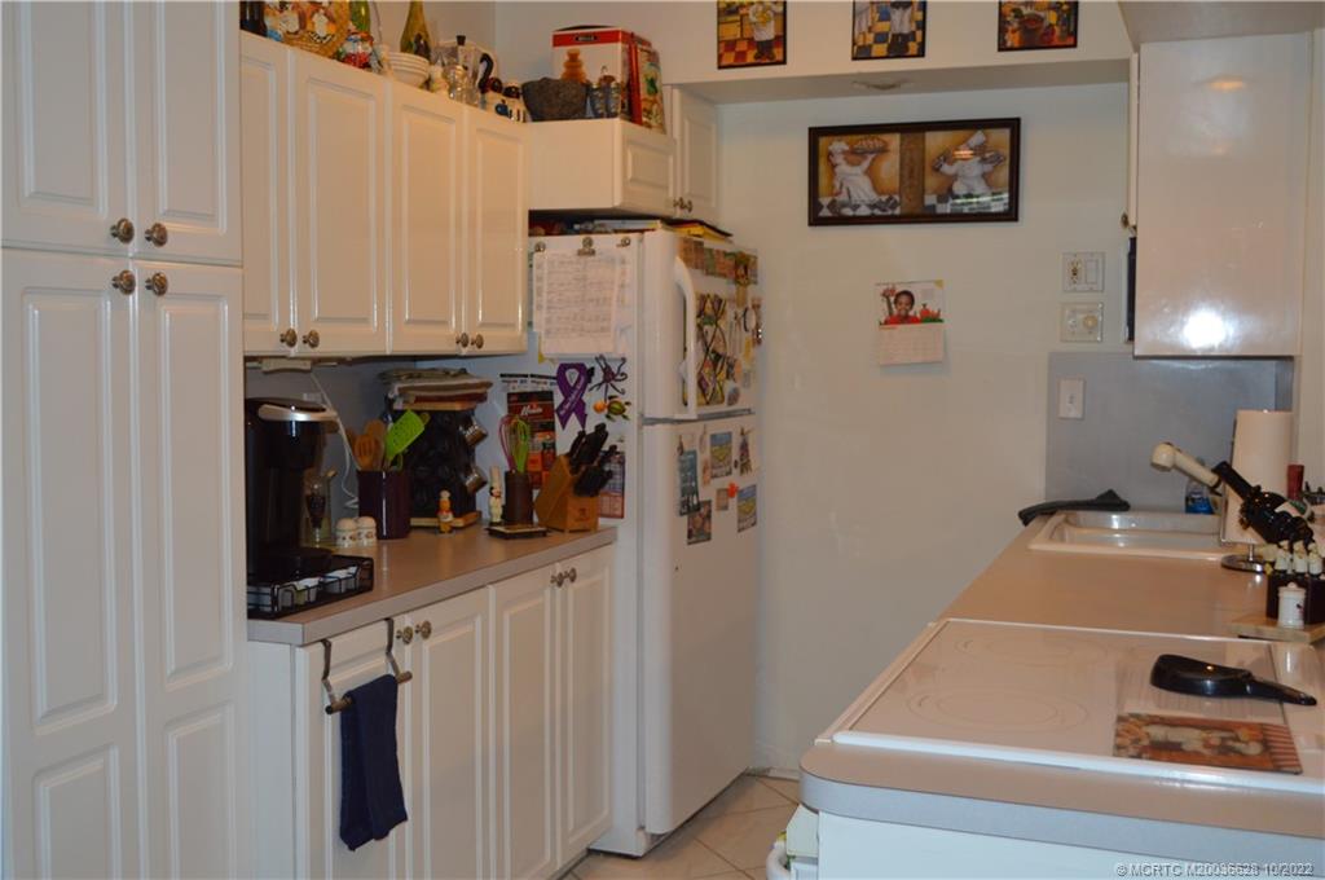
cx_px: 662
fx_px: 1323
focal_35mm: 36
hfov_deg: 53.2
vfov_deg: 36.8
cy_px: 440
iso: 640
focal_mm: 24
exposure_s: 1/60
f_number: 4
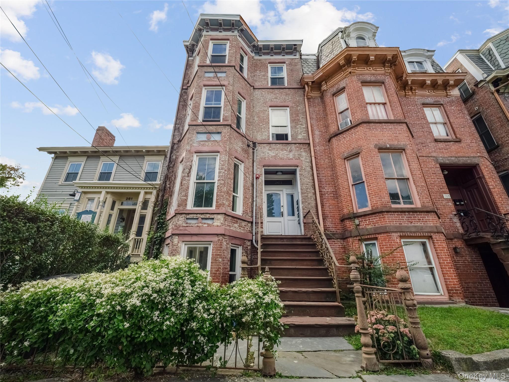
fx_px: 206
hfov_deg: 102.0
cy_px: 191
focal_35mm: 14
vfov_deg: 85.7
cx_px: 254
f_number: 3.5
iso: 200
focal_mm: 7
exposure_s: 1/400
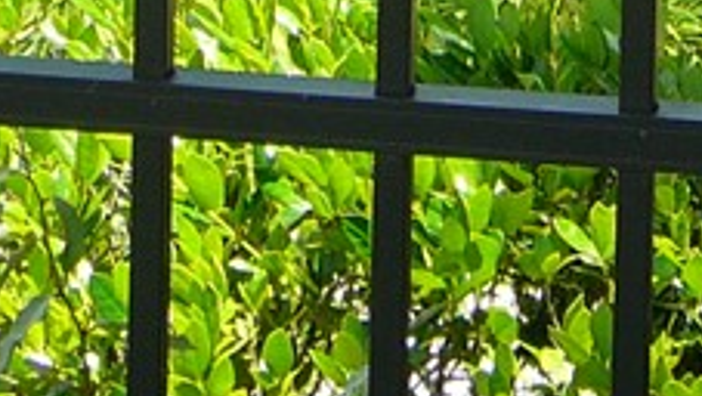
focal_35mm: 187
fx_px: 3483
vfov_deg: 6.0
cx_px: 915
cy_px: -783
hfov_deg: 11.2
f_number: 3
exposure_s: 1/320
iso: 80
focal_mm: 5.6
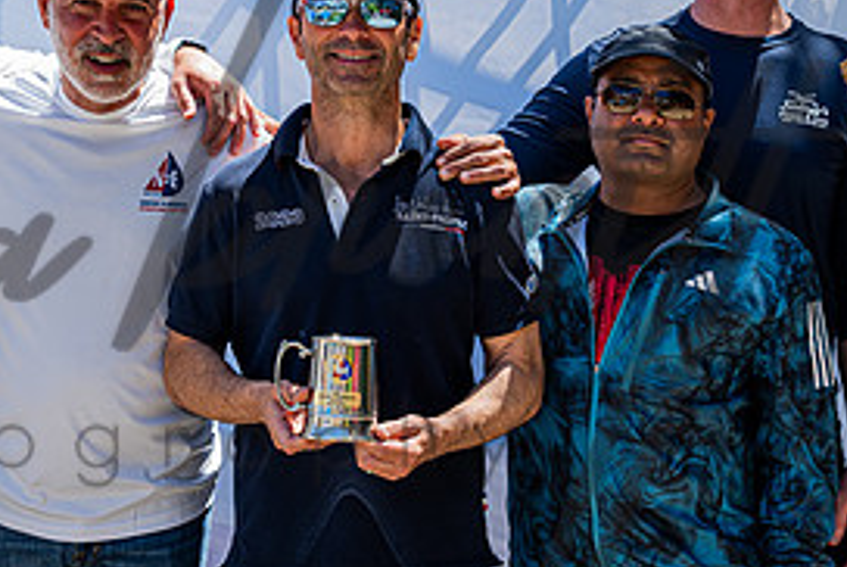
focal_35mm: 81
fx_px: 1908
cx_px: 364
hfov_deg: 25.0
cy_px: 250
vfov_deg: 16.9
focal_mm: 34
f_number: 5.6
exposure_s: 1/250
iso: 125
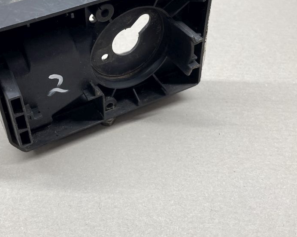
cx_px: 96
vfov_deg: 33.7
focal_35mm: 44
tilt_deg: -44.8
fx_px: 387
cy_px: 72
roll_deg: -0.9
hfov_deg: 41.4
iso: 80
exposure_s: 1/100
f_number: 1.6
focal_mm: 4.2
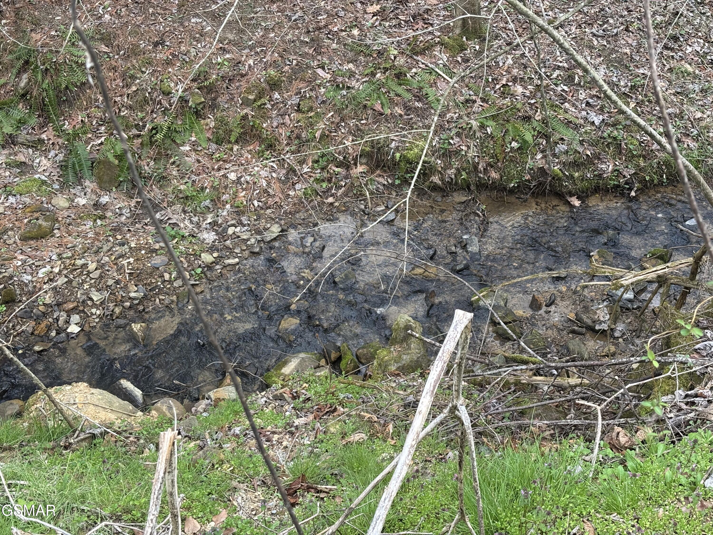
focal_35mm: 52
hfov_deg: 36.8
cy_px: 268
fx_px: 1071
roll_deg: +4.7
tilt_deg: -41.8
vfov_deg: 28.0
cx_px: 356
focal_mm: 5.96
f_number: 1.6
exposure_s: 1/232
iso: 32
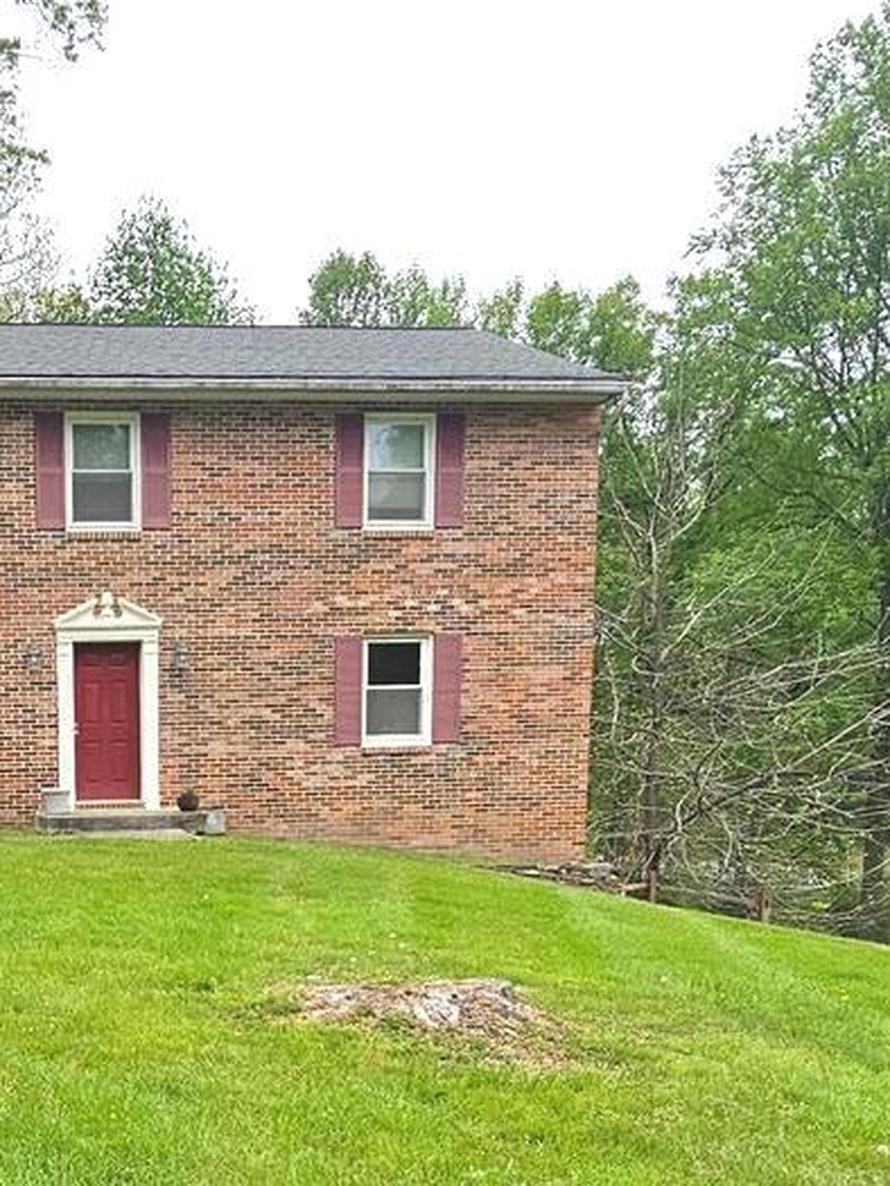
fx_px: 1302
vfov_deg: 46.0
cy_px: 974
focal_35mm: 38
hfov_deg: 35.1
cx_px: 54
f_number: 2.2
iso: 50
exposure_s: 1/912
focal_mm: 2.2
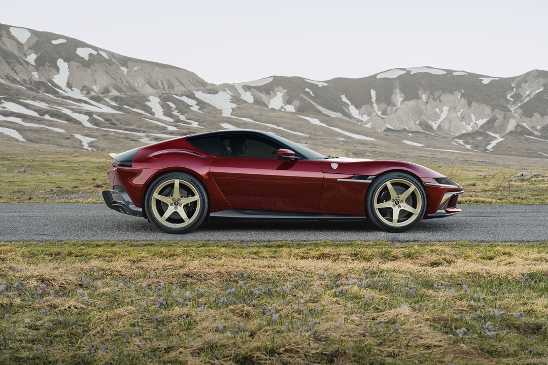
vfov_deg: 27.0
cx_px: 274
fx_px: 761
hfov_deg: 39.6
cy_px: 182
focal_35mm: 50
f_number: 6.3
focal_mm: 50
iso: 160
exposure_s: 1/50
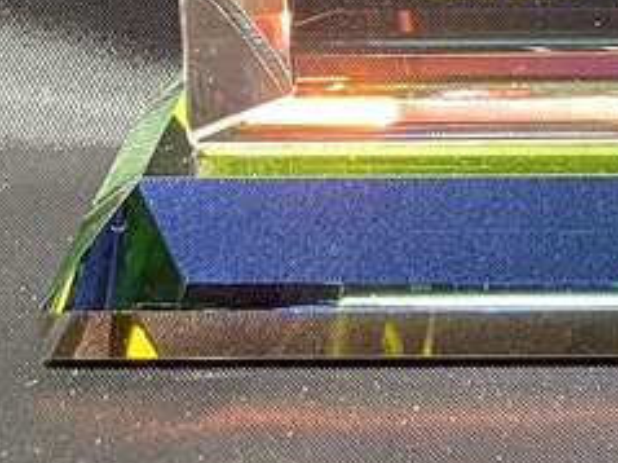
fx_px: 2427
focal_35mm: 136
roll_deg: +0.1
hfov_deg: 13.9
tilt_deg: -11.3
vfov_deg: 9.4
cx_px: 821
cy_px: -726
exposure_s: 1/30
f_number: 1.6
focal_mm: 4.2
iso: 800
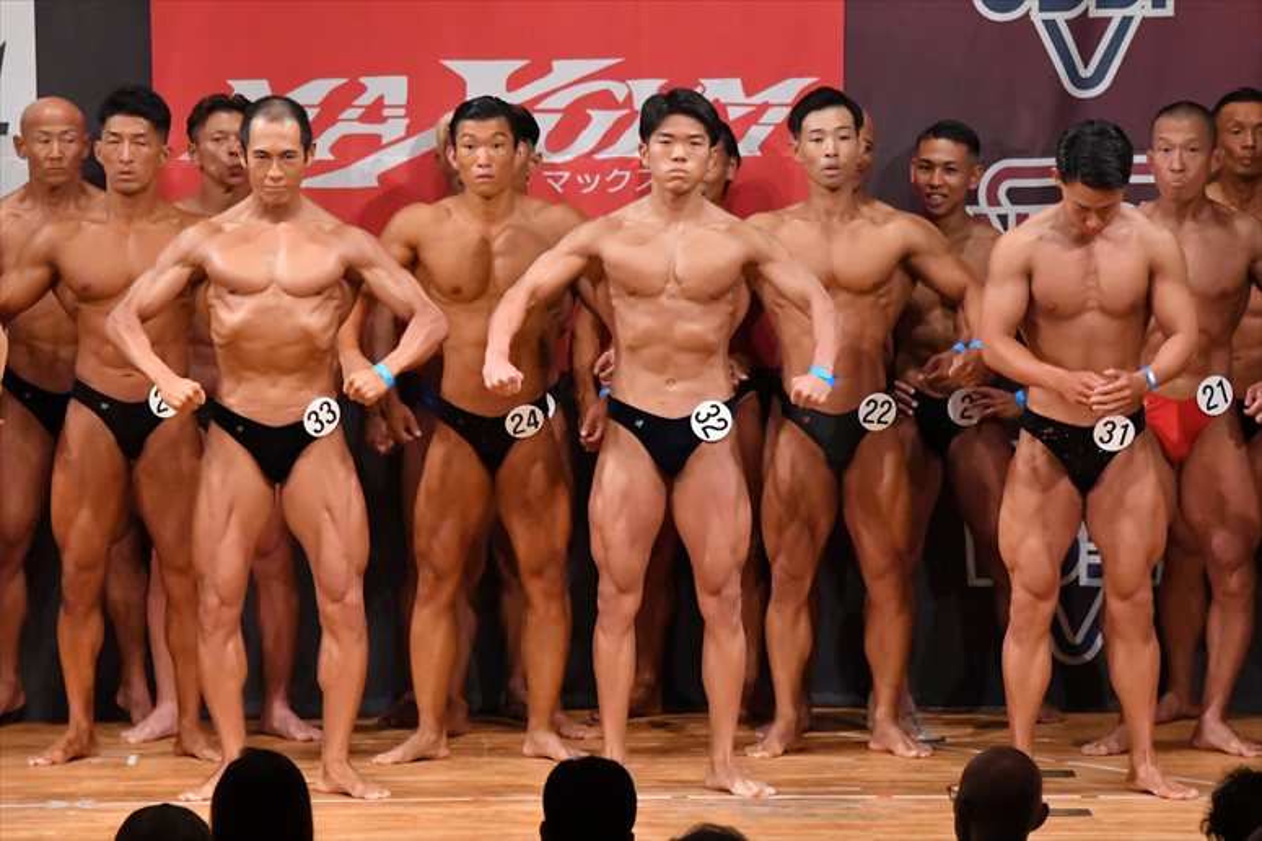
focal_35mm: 270
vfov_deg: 5.1
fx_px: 9461
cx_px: 631
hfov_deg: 7.6
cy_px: 420
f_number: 5.6
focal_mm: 180
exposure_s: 1/400
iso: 10000
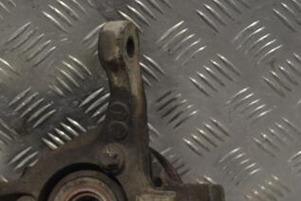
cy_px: 180
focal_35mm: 124
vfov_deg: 11.0
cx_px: 35
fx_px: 1037
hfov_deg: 16.3
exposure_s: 1/100
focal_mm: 44
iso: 400
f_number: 5.3
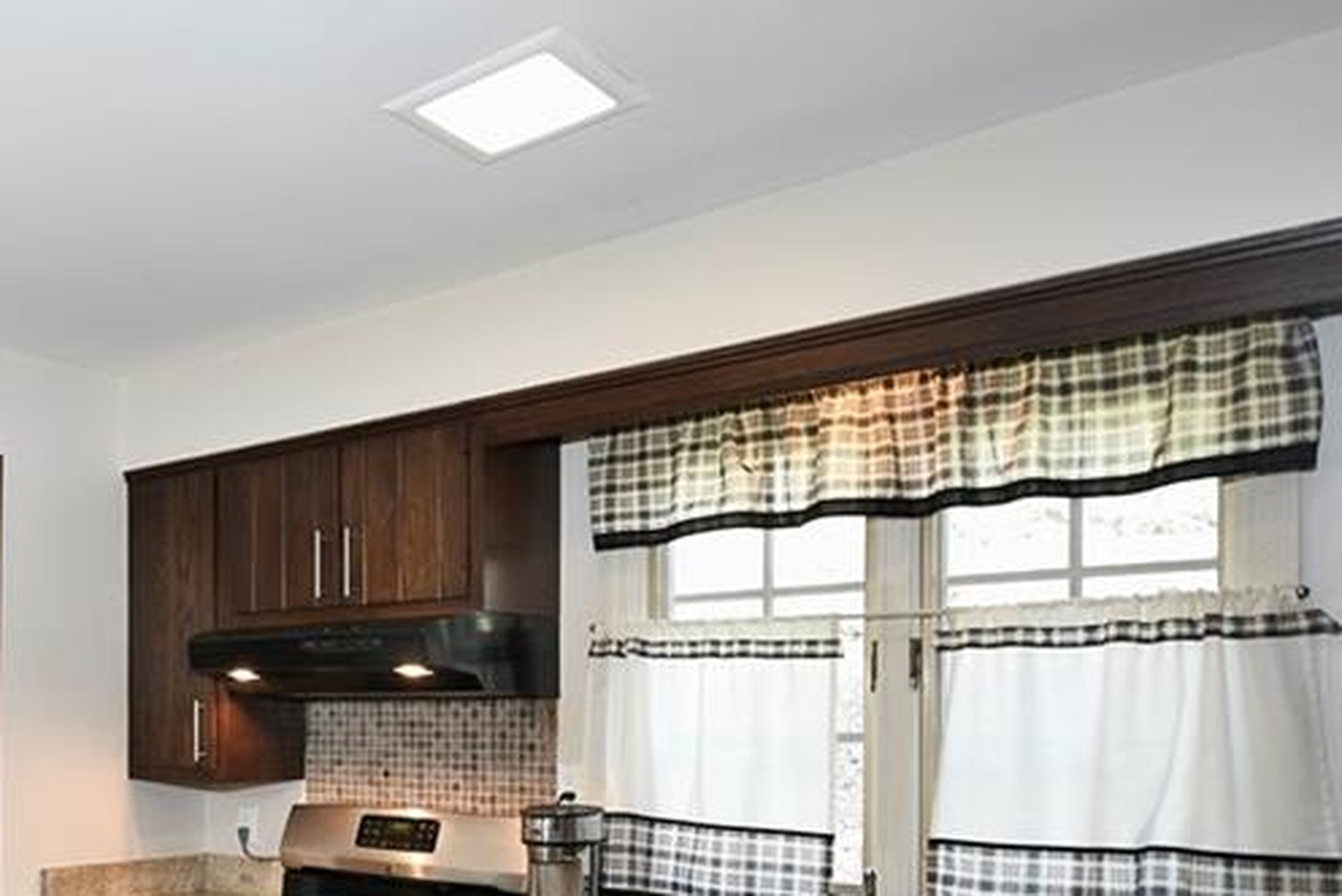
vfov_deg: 38.6
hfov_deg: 51.1
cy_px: 707
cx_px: 152
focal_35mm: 33
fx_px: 1230
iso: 800
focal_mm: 11
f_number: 5
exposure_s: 1/60
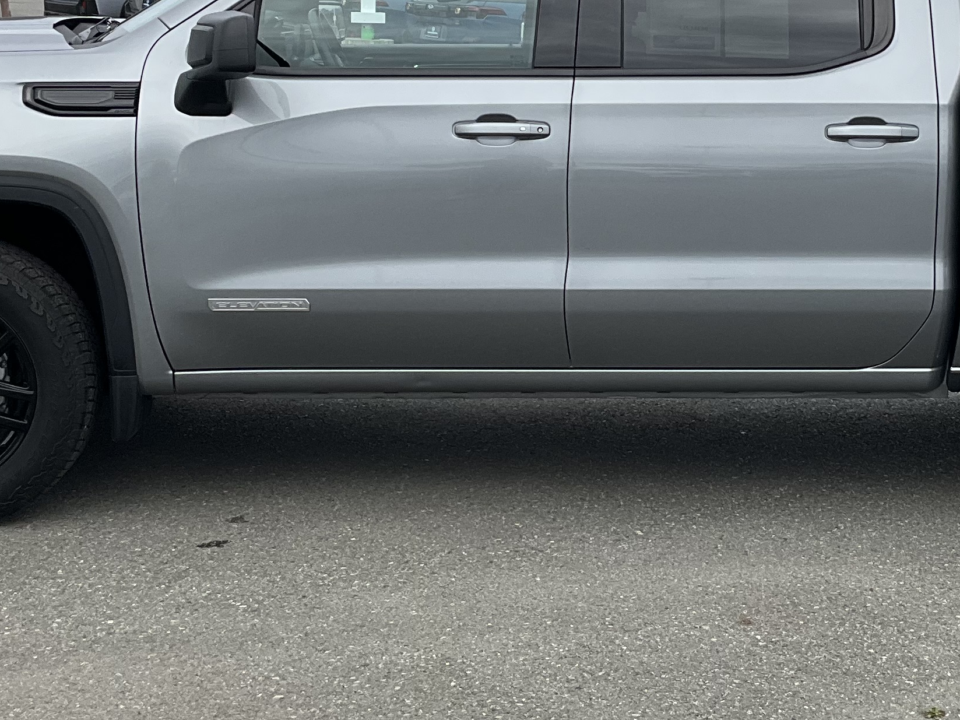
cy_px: 181
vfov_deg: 20.6
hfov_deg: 27.1
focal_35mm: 71
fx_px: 1969
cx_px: 692
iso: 25
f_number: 1.8
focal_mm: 3
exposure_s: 1/1279
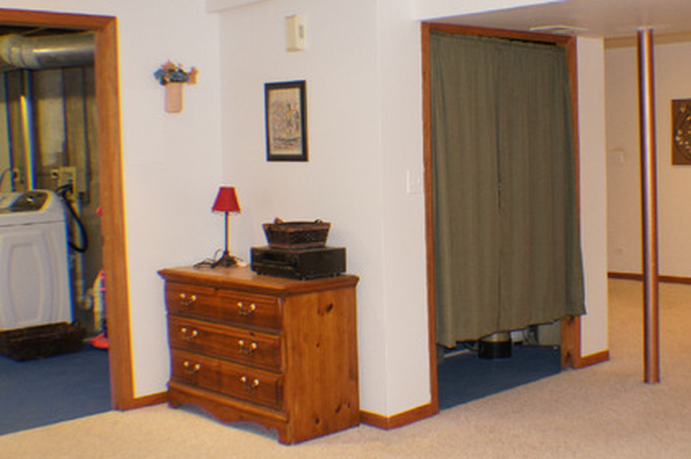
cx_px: 444
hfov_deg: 33.7
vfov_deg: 22.9
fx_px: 1131
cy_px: 208
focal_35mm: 59
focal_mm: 26
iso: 800
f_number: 4
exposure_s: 1/60
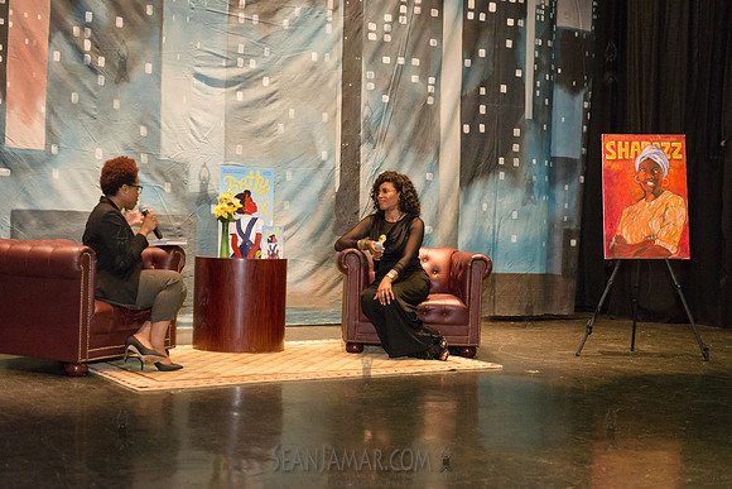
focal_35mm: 53
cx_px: 366
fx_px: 1086
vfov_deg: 25.3
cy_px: 244
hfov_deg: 37.3
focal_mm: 52
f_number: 3.2
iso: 3200
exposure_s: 1/320
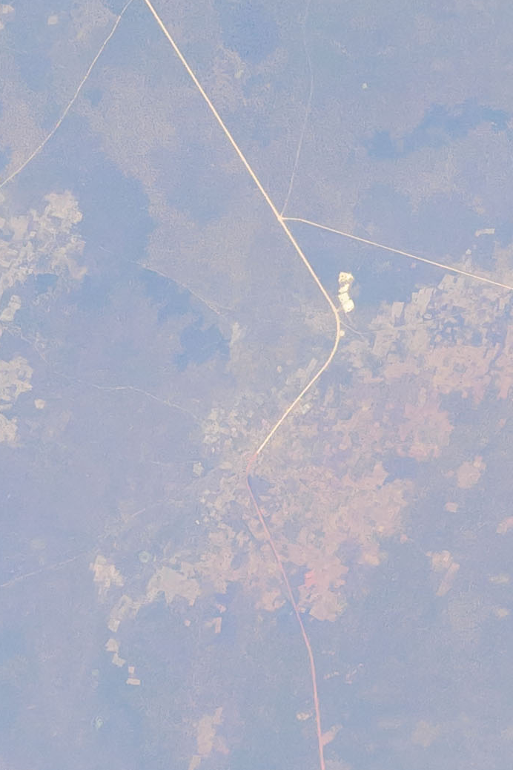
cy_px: 2122
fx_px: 33984
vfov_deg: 1.3
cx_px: 258
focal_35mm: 1590
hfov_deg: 0.9
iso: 500
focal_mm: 200
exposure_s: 1/1000
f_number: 8
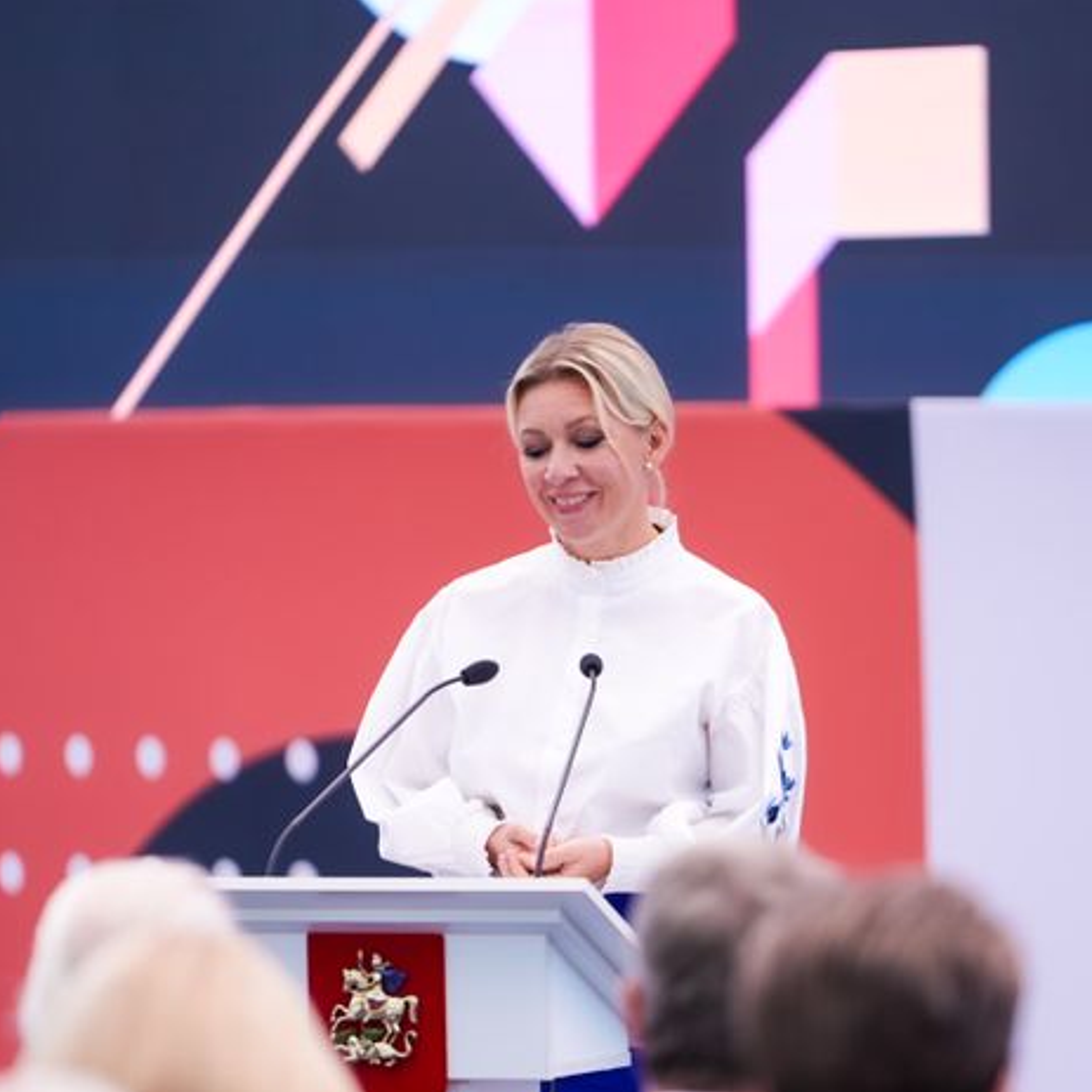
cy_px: 545
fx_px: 9137
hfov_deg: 6.8
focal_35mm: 256
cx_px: 688
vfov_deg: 6.8
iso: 160
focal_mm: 200
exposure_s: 1/40
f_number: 2.8
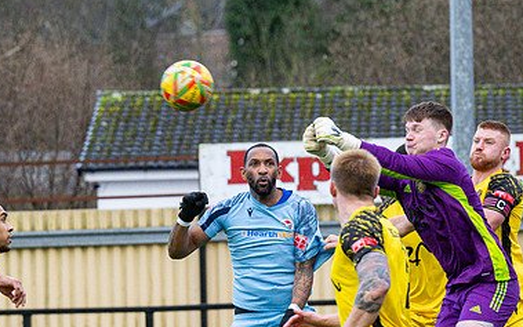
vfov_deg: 3.5
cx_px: 311
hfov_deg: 5.6
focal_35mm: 373
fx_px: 5317
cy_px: 290
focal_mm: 125
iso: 2000
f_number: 4
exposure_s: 1/1250
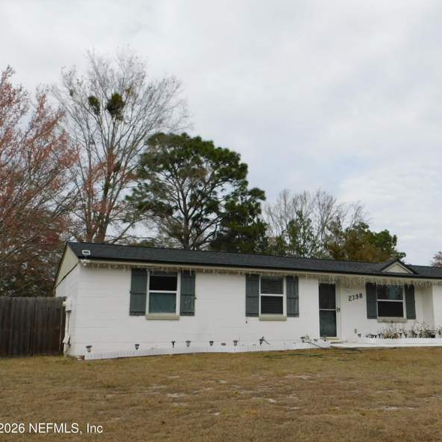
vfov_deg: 46.0
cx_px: 287
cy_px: 224
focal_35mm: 36
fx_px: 520
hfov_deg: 45.5
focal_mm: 5.3
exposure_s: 1/1000
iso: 125
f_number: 3.2
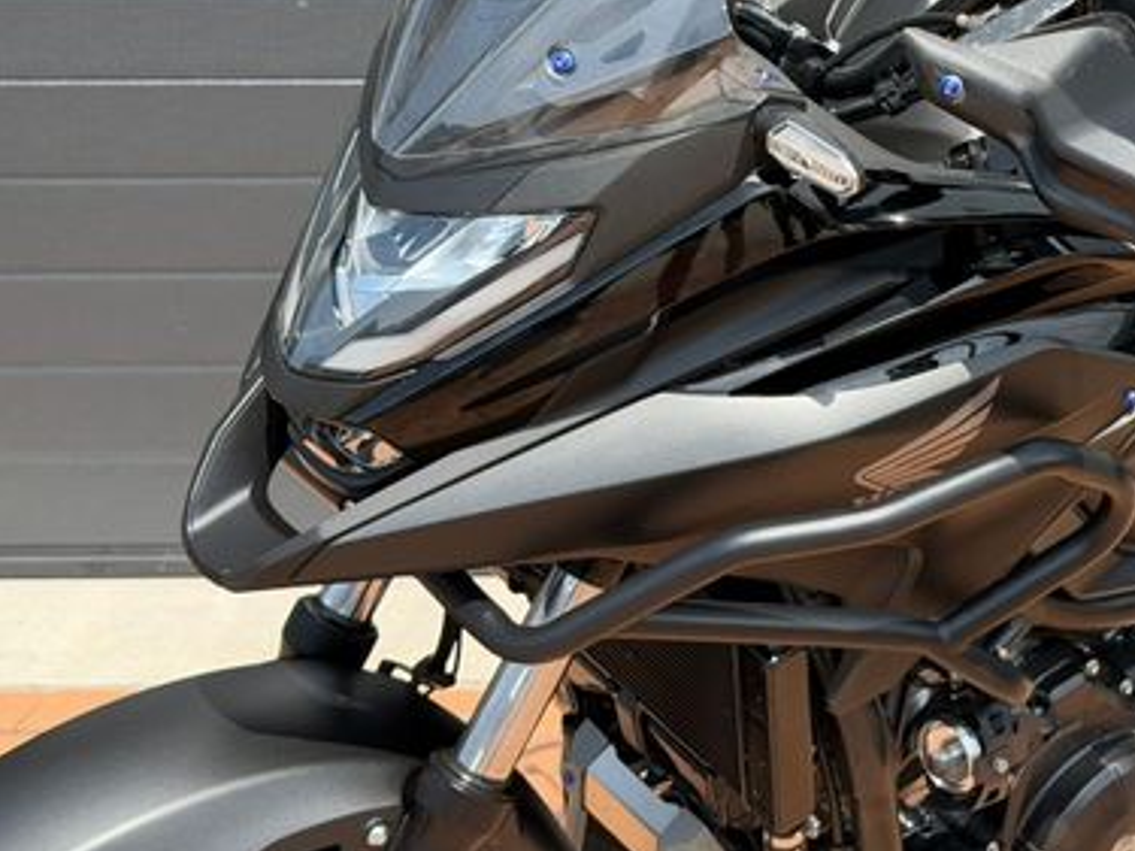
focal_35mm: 82
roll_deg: -0.5
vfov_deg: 17.9
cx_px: 914
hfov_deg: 23.5
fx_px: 2688
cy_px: 282
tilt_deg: -12.7
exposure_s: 1/1980
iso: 100
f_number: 1.78
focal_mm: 6.76
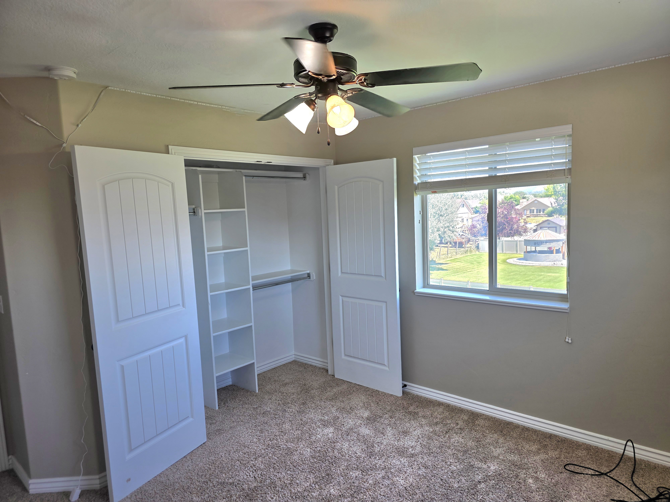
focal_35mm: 23
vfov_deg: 58.9
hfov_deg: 73.9
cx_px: 335
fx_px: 445
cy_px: 251
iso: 25
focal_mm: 6.3
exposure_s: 1/120
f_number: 1.7
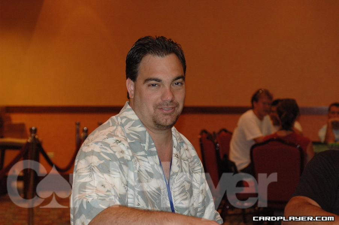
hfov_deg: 26.0
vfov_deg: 17.4
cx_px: 170
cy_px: 112
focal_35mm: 78
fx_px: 734
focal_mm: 52
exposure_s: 1/60
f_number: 4.5
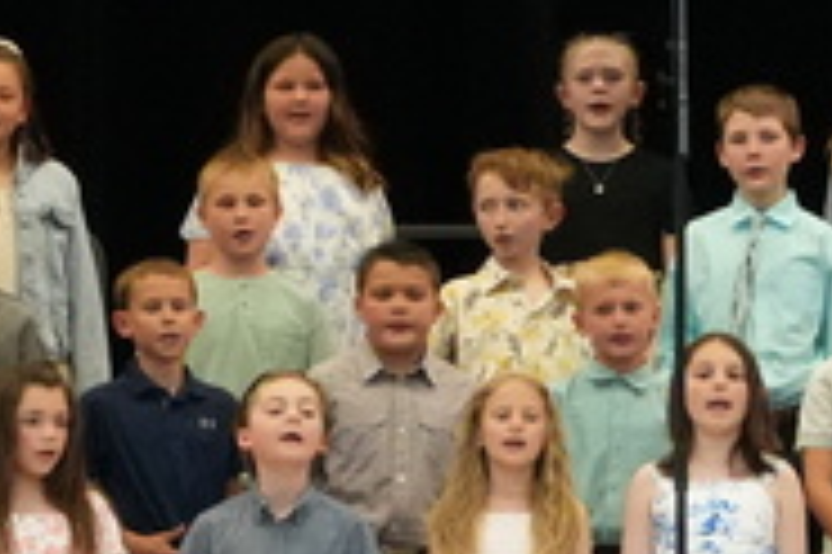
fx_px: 13248
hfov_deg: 3.6
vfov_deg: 2.4
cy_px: 340
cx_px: 715
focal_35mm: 574
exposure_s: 1/200
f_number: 5.6
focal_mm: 69
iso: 6400
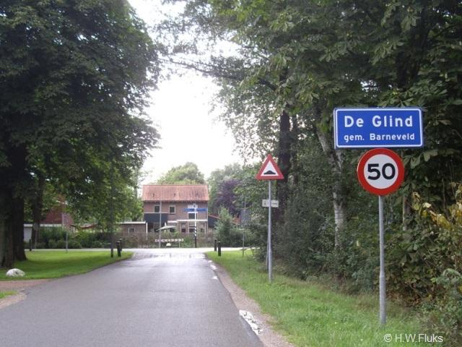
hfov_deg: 49.0
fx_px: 507
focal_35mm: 38
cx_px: 231
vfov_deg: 37.7
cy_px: 174
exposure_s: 1/100
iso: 100
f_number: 2.8
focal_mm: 7.9
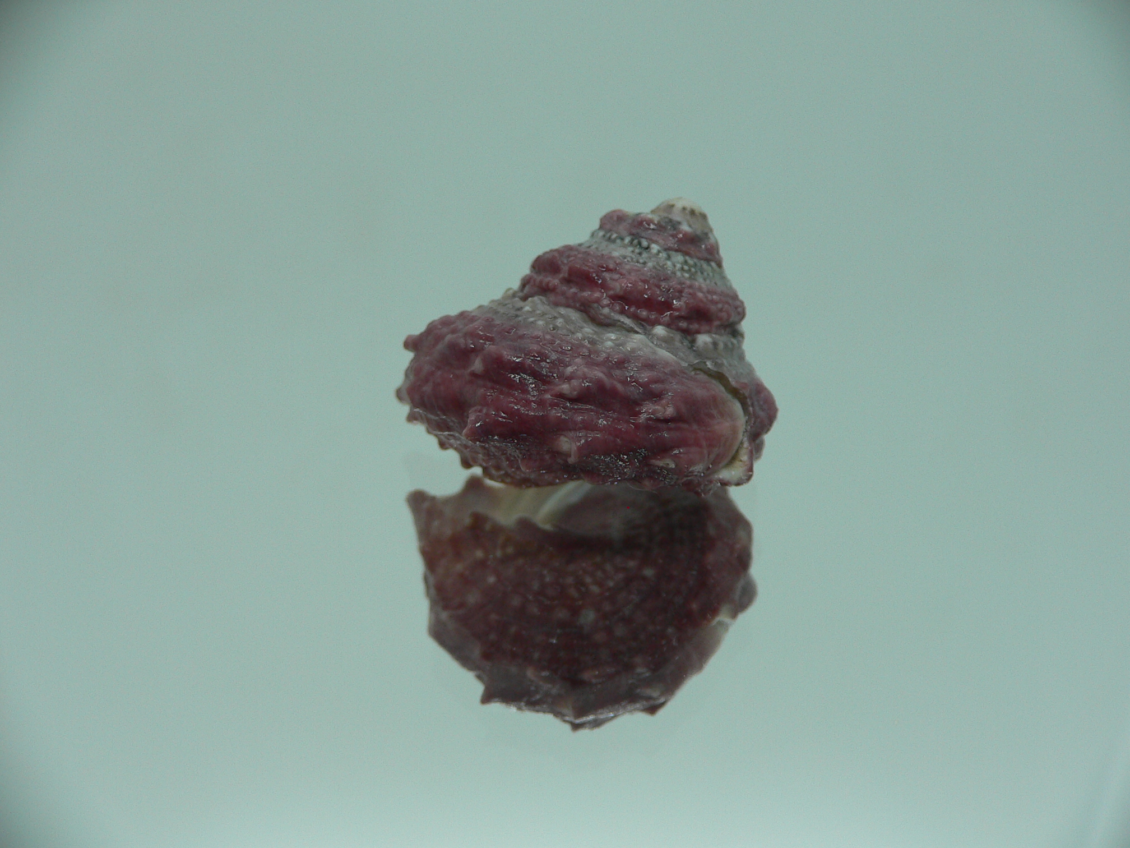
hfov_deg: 52.6
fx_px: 1143
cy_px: 424
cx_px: 565
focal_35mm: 35
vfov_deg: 40.7
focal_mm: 4.6
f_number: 2.8
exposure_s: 1/60
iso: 80
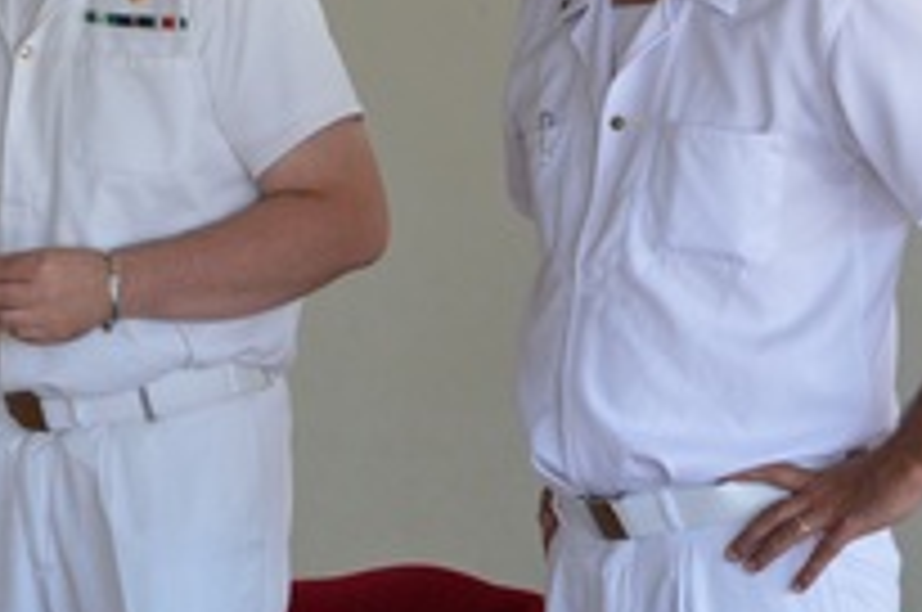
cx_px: 13
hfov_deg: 10.4
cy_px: 317
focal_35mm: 197
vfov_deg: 6.9
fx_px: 5049
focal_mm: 45
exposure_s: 1/125
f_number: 5.6
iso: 400
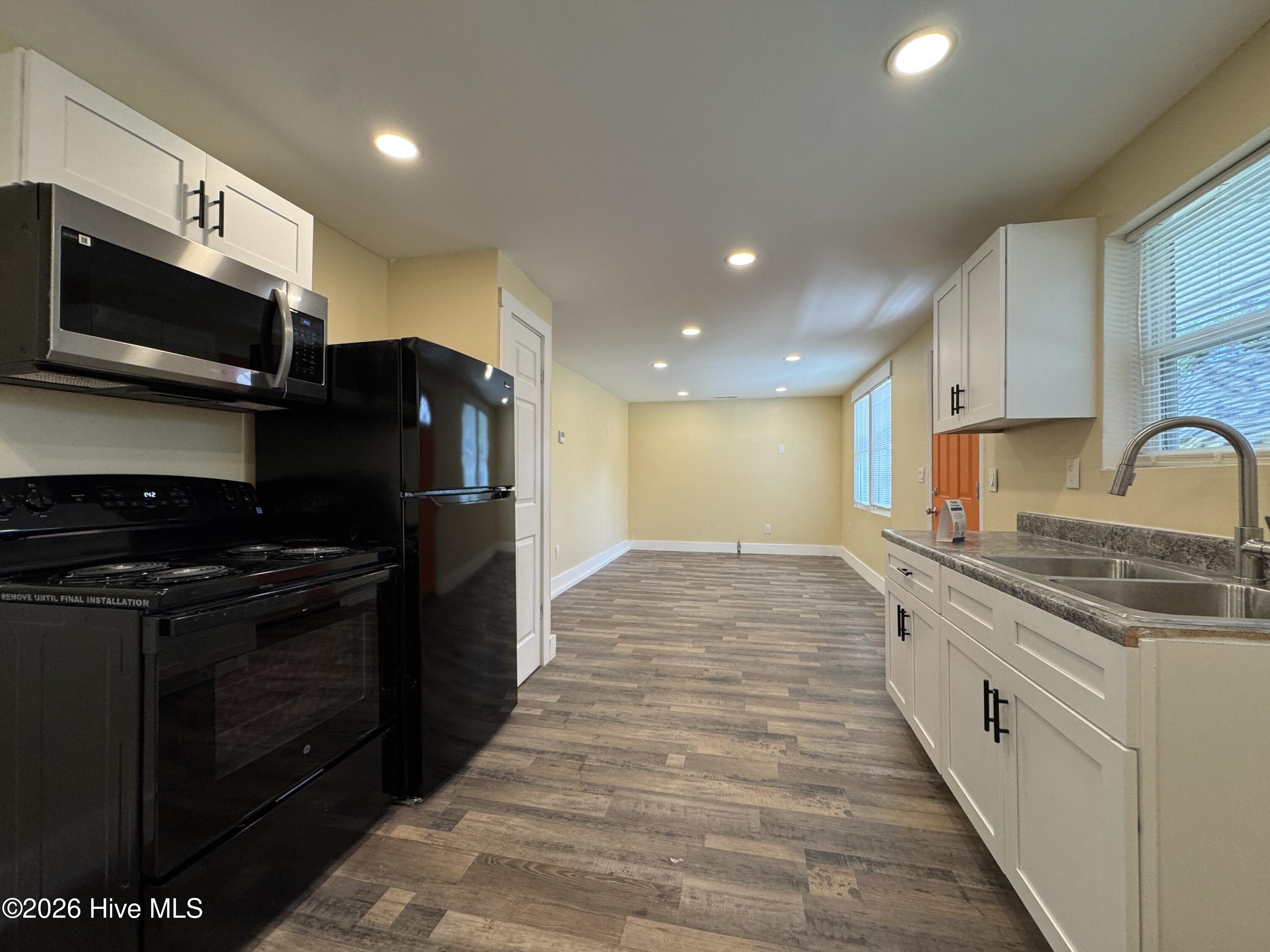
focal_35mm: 14
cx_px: 635
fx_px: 514
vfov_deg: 85.7
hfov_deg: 102.1
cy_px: 476
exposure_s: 1/120
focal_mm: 2.22
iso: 160
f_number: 2.2
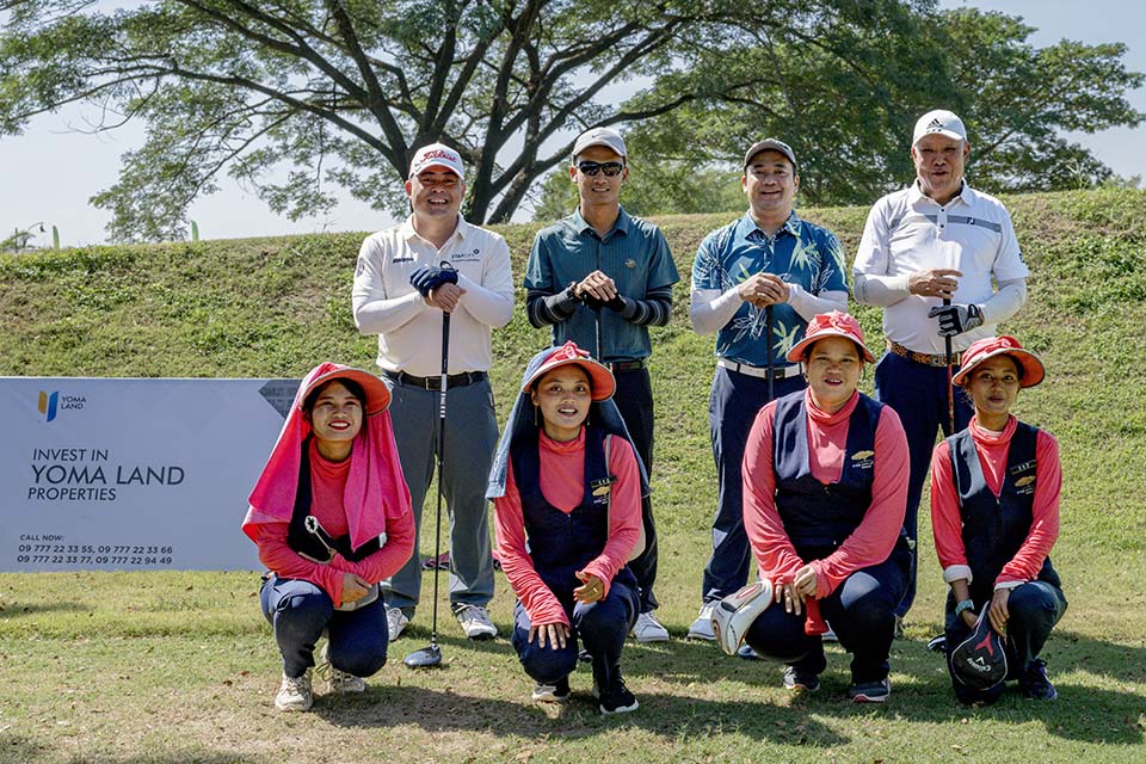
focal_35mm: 46
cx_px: 573
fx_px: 1464
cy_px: 382
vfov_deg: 29.2
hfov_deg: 42.7
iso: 450
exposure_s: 1/640
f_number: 8
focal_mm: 46
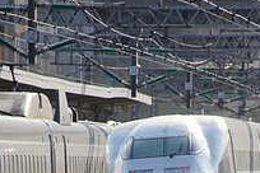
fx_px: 5431
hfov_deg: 2.7
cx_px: 176
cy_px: 211
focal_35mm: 752
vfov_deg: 1.8
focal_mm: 300
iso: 100
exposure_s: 1/320
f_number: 6.3
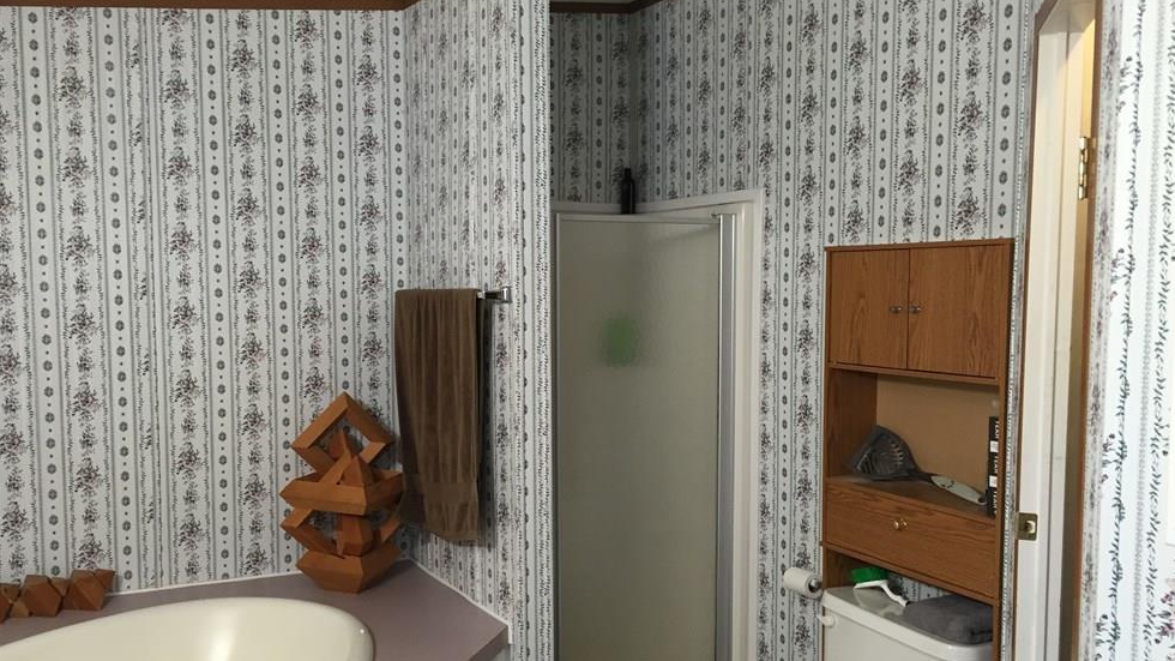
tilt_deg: -3.9
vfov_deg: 35.6
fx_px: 1028
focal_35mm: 33
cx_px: 573
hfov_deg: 59.5
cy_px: 377
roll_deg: -0.8
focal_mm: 4.15
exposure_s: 1/30
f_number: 2.2
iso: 125
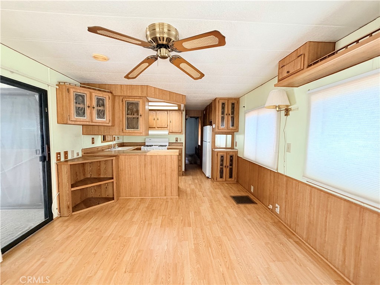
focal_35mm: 14
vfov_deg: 85.7
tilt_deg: -3.7
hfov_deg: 102.1
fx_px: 154
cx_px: 190
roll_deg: -0.2
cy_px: 142
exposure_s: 1/60
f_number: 2.2
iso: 320
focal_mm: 2.22
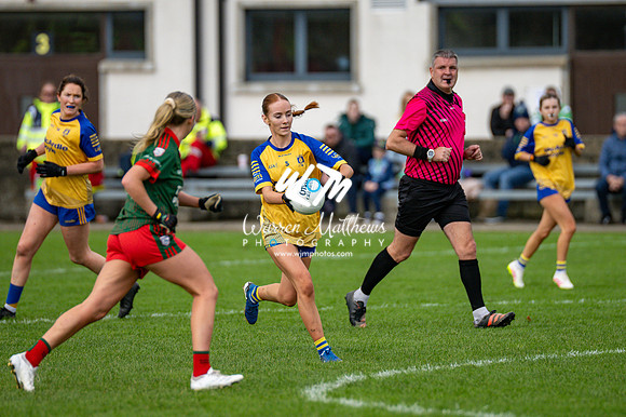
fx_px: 7820
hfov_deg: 4.6
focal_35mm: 450
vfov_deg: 3.1
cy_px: 208
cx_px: 313
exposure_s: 1/5000
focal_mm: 300
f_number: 2.8
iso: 450
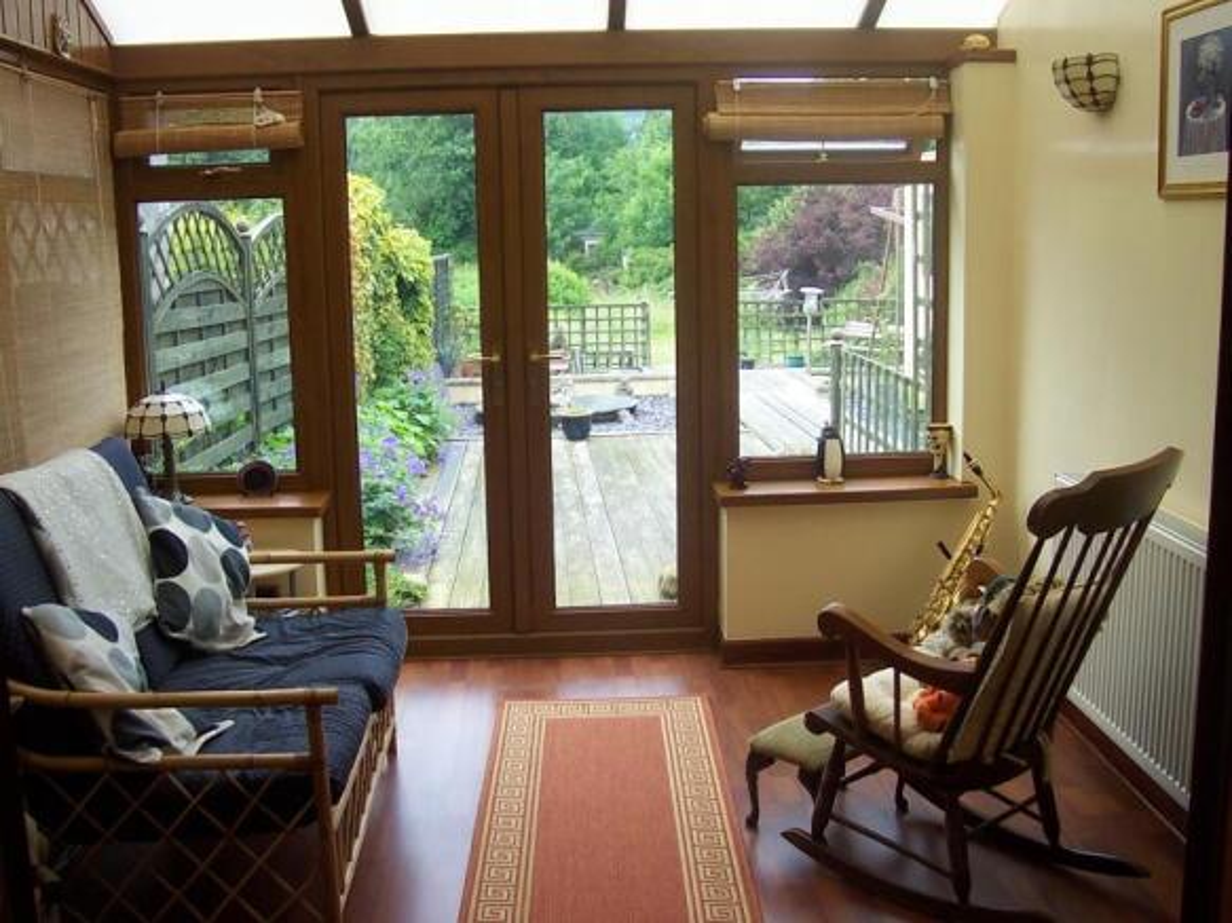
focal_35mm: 37
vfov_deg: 38.7
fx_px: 1317
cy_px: 462
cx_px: 616
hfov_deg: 50.1
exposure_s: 1/125
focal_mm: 5.6
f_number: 2.8
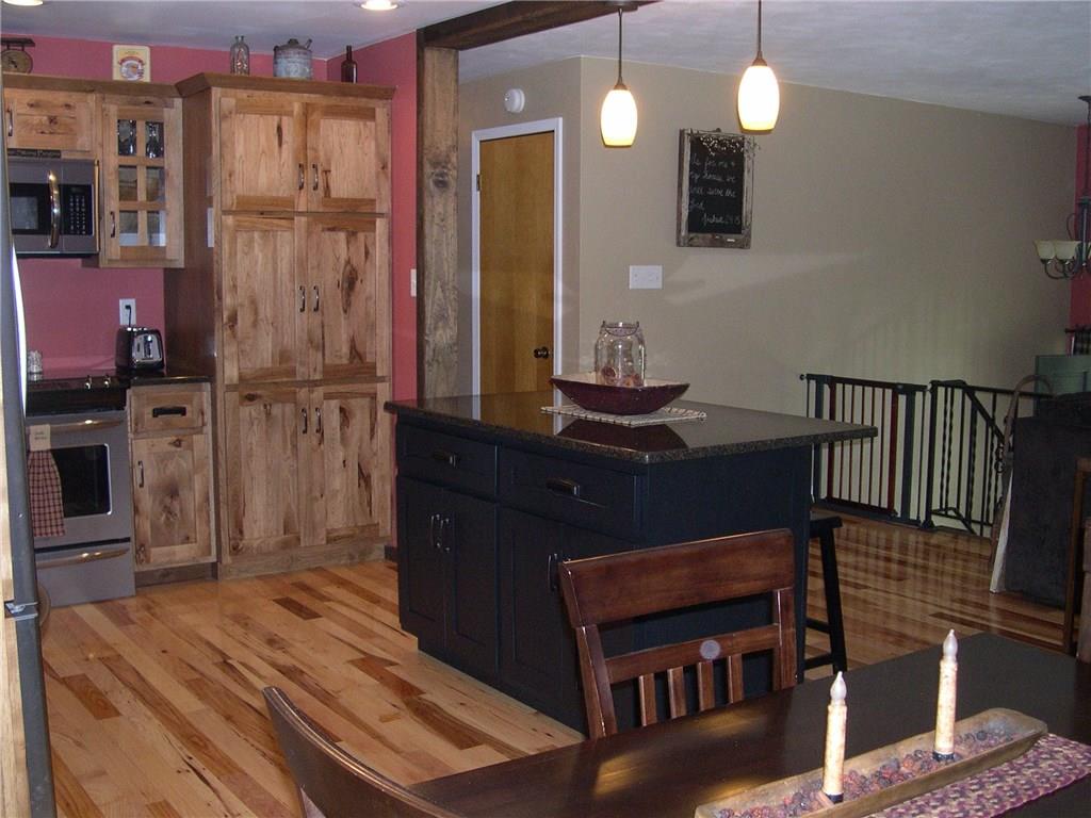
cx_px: 546
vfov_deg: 37.7
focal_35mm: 38
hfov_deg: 49.0
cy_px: 409
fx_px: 1198
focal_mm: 8
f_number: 2.8
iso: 400
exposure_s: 1/60
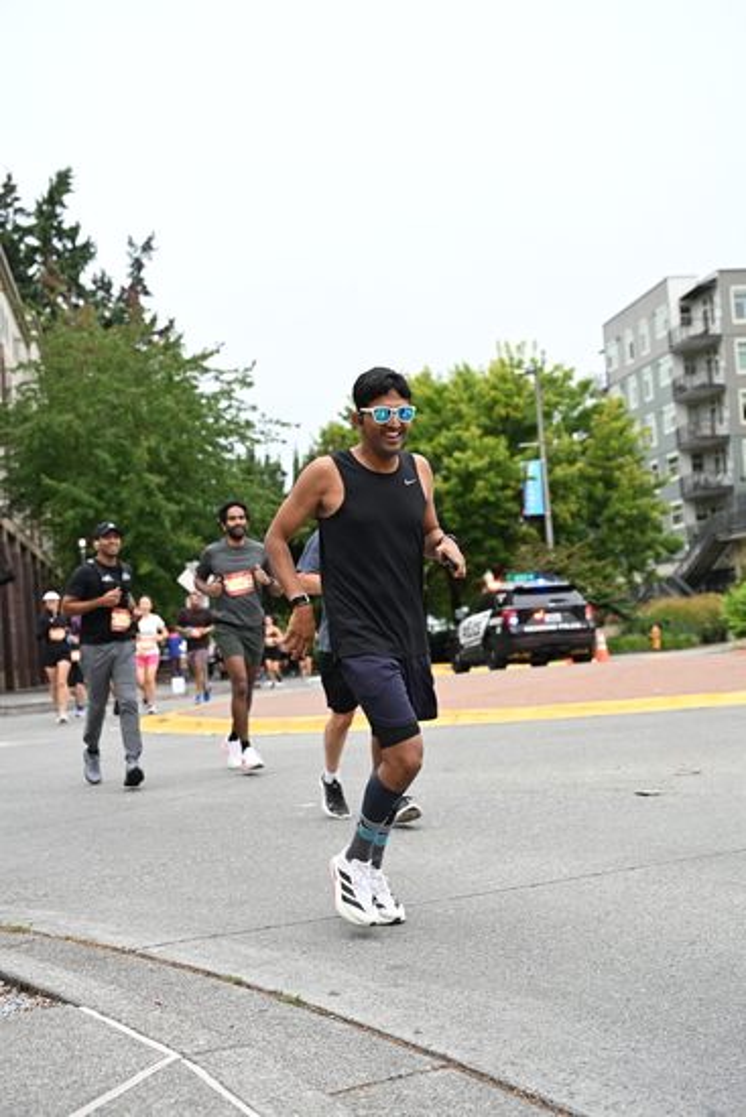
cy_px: 558
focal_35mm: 48
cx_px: 373
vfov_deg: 41.1
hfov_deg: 28.1
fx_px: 1491
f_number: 4
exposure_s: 1/800
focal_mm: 48
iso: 1600
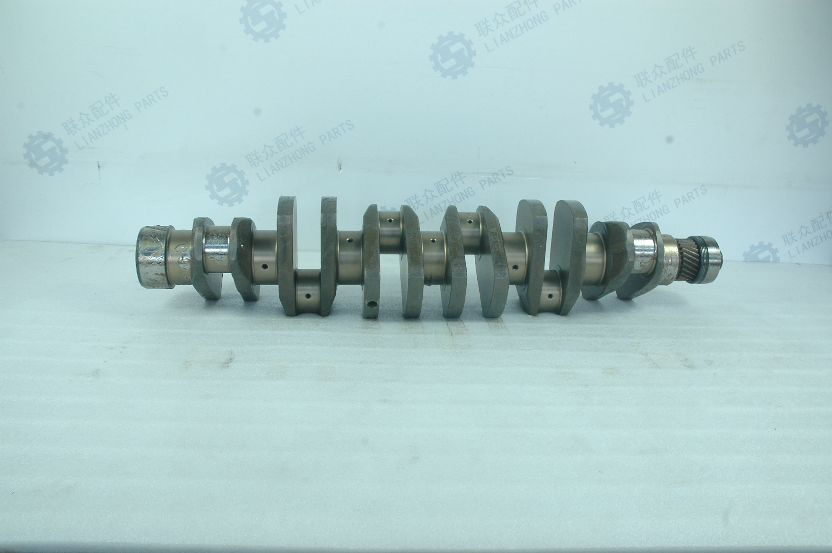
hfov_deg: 57.3
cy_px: 276
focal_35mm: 33
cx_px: 416
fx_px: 762
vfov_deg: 39.9
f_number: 10
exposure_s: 1/13
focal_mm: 22
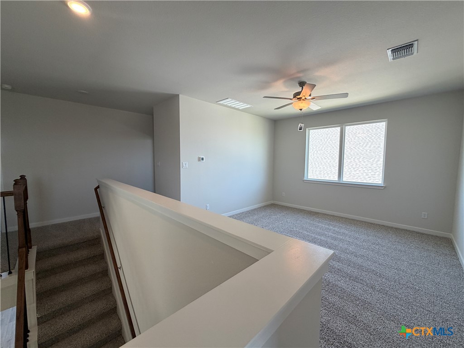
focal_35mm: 14
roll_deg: -0.2
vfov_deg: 85.7
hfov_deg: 102.1
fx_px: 188
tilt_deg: -4.6
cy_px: 174
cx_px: 232
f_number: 2.2
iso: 125
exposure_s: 1/120
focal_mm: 2.22
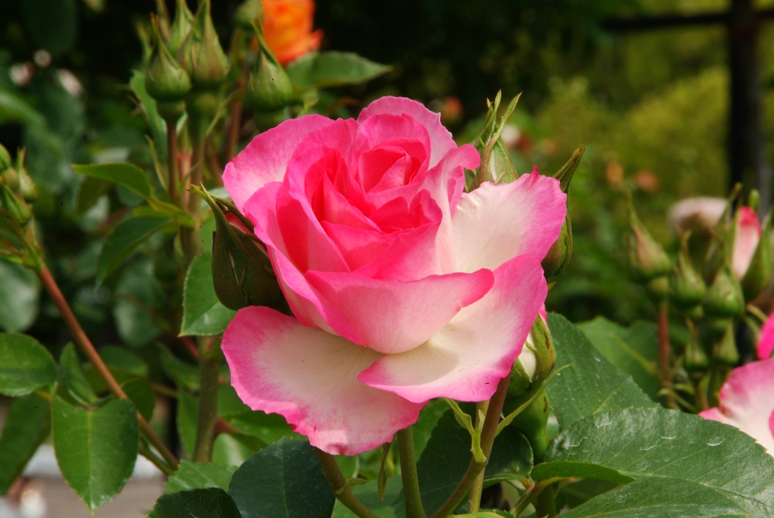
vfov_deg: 4.6
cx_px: 387
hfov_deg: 6.9
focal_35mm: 300
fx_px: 6456
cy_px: 259
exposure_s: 1/90
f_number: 27
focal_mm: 200
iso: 400
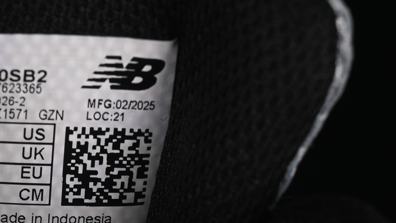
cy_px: 218
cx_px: 82
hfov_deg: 12.3
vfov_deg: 7.0
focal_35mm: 174
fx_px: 1827
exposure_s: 1/60
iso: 160
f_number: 8
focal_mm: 50
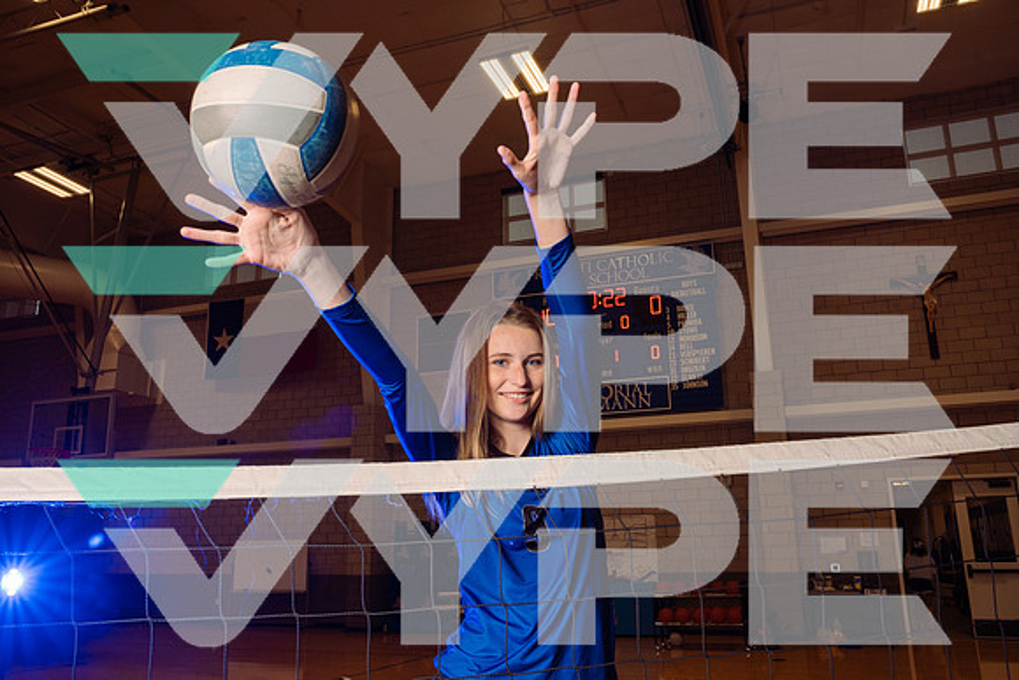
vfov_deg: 45.0
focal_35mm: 29
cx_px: 510
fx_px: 821
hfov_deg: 63.6
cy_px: 340
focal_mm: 29
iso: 250
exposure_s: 1/200
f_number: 10
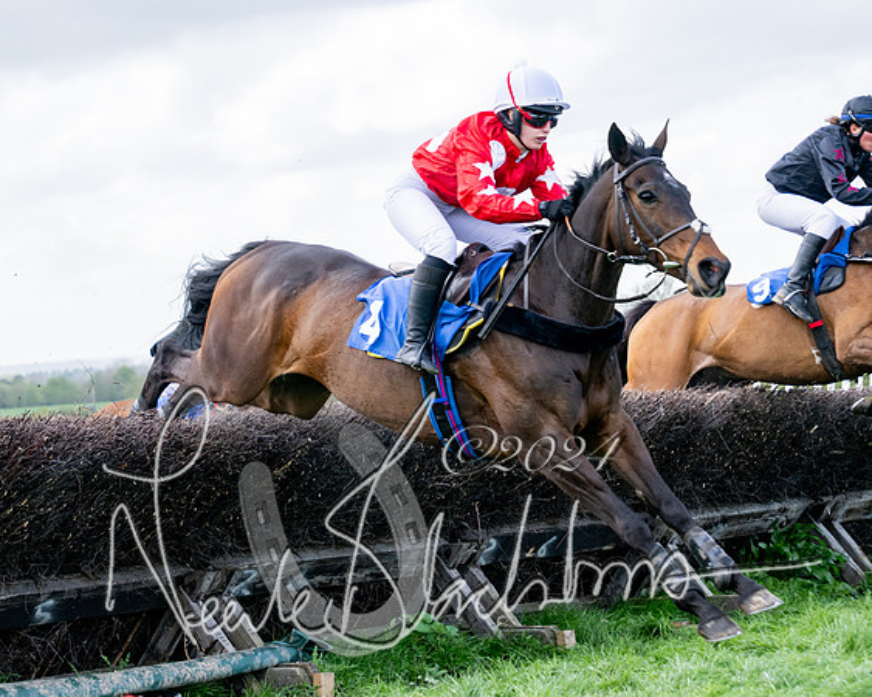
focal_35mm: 106
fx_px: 2728
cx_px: 207
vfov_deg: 14.5
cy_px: 274
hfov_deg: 18.0
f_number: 4
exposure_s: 1/1600
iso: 400
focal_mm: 70
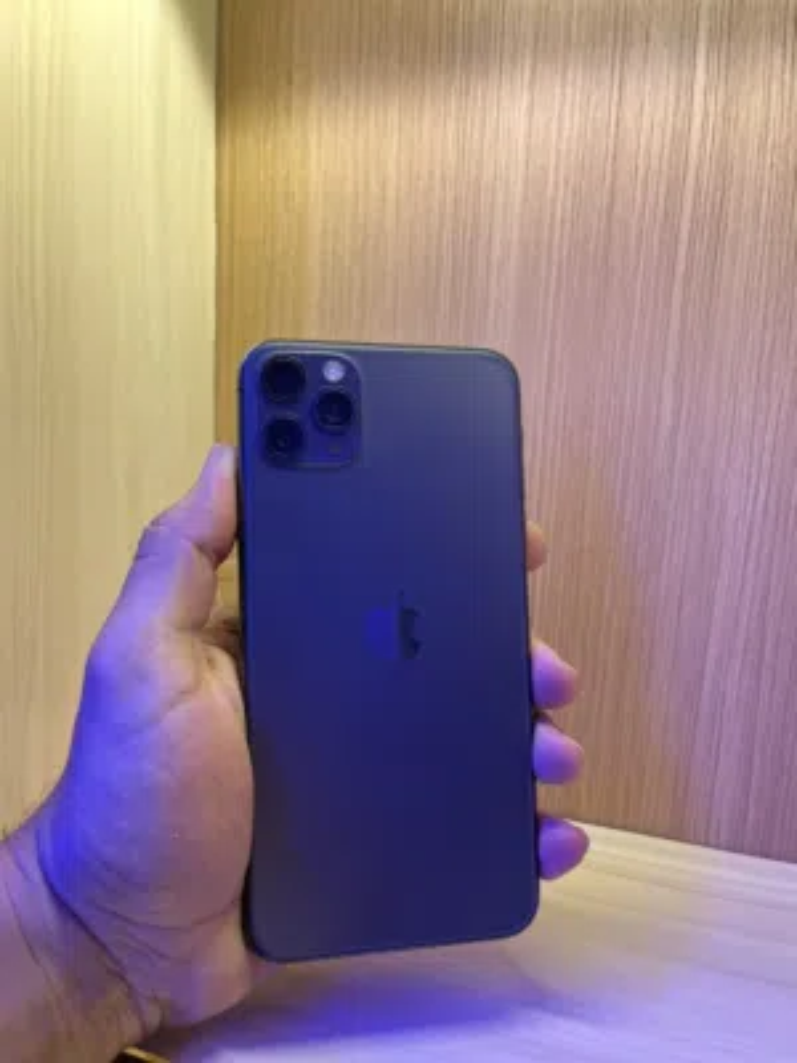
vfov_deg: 67.3
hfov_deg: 53.1
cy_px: 532
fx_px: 798
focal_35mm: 26
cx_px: 398
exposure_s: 1/50
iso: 250
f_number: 1.6
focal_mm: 5.1
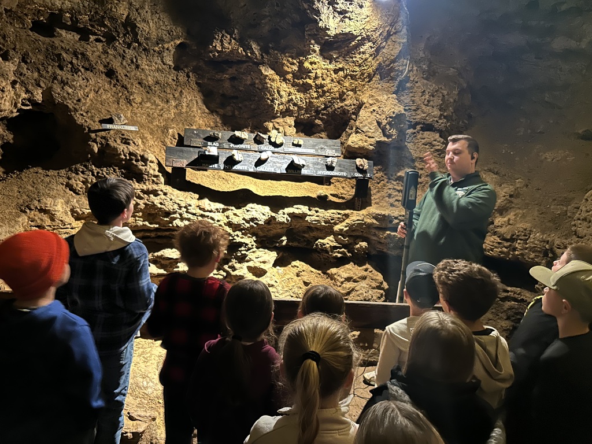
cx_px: 296
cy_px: 222
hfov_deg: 67.3
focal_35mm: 26
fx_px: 445
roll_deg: -3.8
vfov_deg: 53.1
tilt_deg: -7.5
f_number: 1.5
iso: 1250
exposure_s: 1/15
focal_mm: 5.7
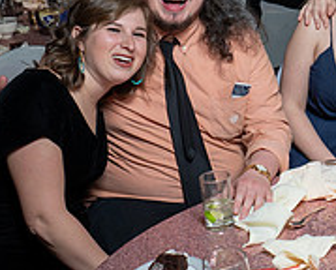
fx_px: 867
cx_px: 411
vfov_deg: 17.7
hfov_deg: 20.4
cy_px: 93
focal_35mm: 87
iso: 1250
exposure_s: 1/200
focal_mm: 27
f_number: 5.6
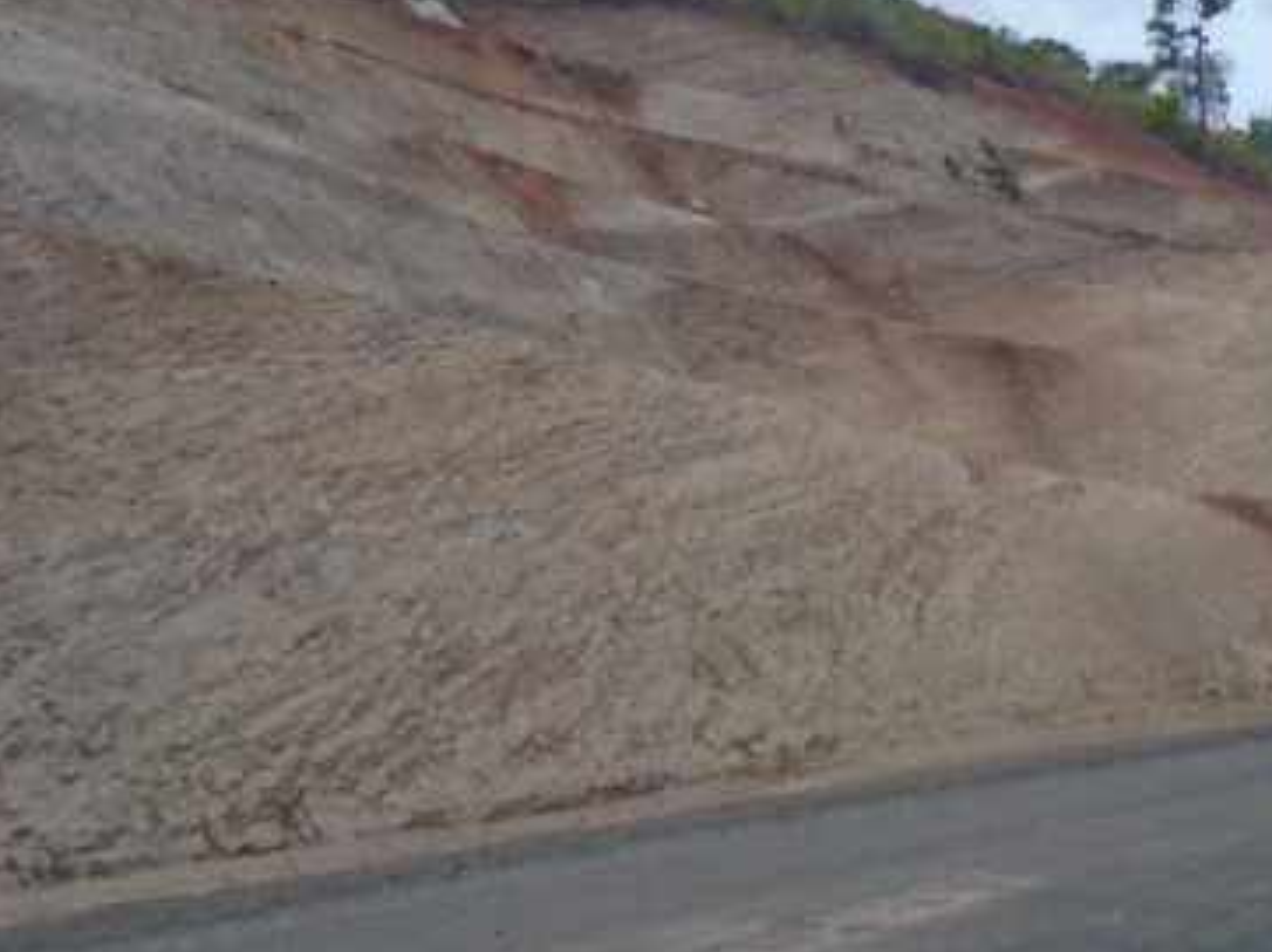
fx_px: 1689
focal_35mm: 46
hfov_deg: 40.4
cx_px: 917
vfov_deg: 30.8
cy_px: 200
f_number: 8
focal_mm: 4.6
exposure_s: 1/400
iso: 100
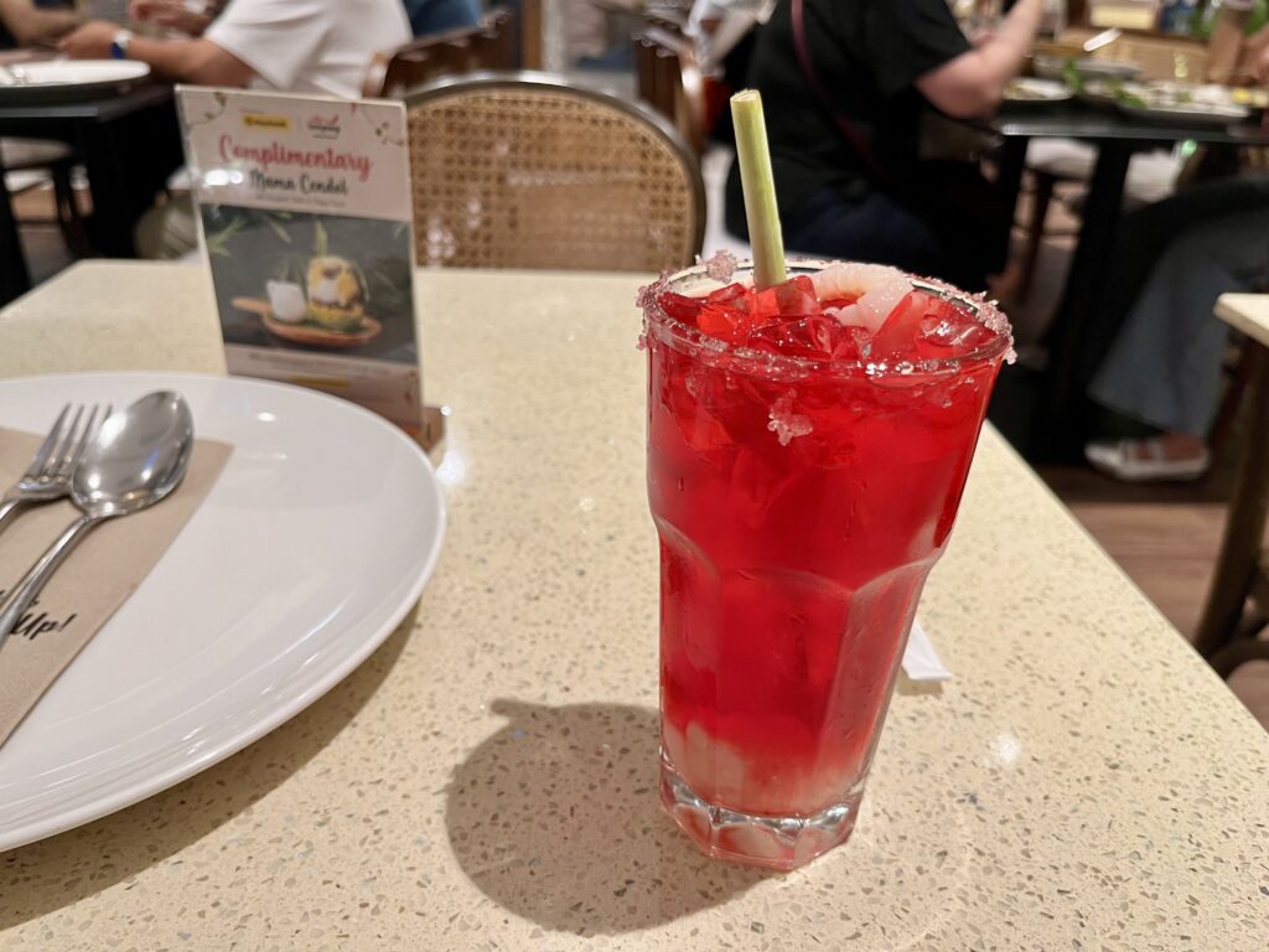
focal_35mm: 26
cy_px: 476
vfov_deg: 53.1
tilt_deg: -27.8
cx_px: 634
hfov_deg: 67.3
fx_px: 953
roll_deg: -2.0
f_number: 1.6
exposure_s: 1/50
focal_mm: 5.1
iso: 80
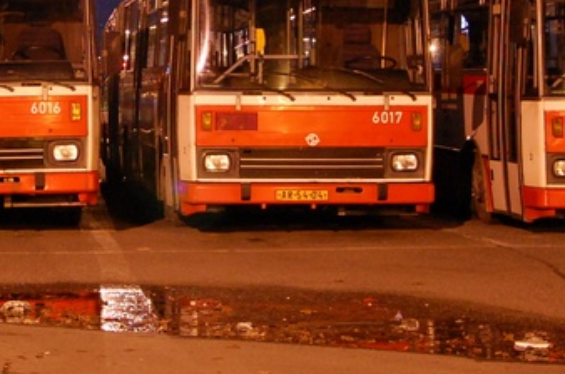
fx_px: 1880
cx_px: 130
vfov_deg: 11.3
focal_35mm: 120
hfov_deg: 17.0
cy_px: 32
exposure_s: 1
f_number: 4.2
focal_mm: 30
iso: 1250
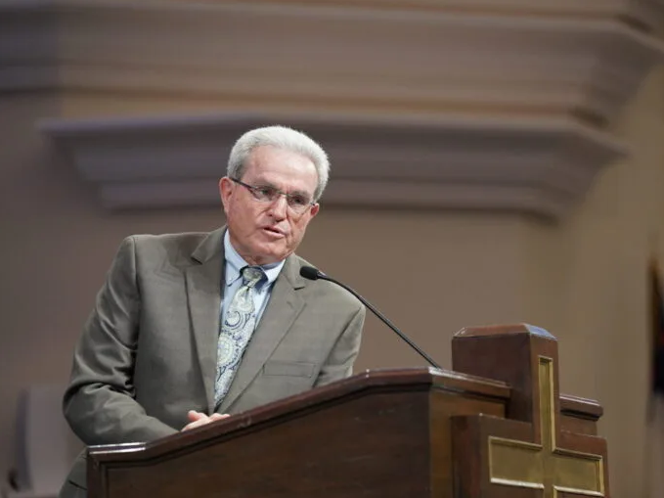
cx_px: 374
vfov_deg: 10.0
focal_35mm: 149
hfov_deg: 13.3
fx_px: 2858
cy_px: 249
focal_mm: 137
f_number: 3.2
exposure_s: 1/500
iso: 2000
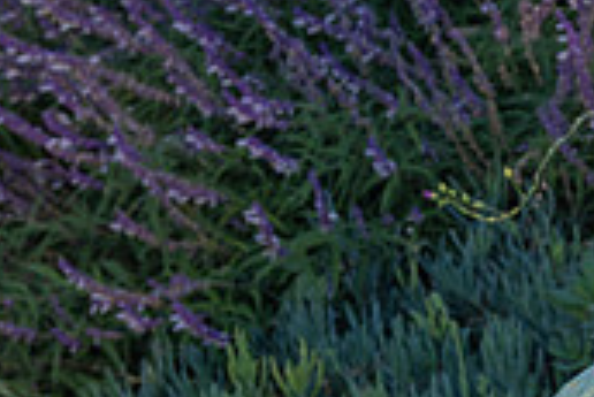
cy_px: 2
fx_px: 3171
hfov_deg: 10.2
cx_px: 977
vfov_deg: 7.1
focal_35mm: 192
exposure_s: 1/200
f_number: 7.1
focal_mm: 57
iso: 200
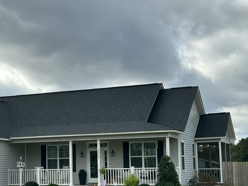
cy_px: 122
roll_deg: +1.2
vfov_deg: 20.4
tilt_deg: +6.0
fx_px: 516
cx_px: 70
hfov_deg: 26.8
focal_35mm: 72
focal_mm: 6.86
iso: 64
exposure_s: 1/2667
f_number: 1.78
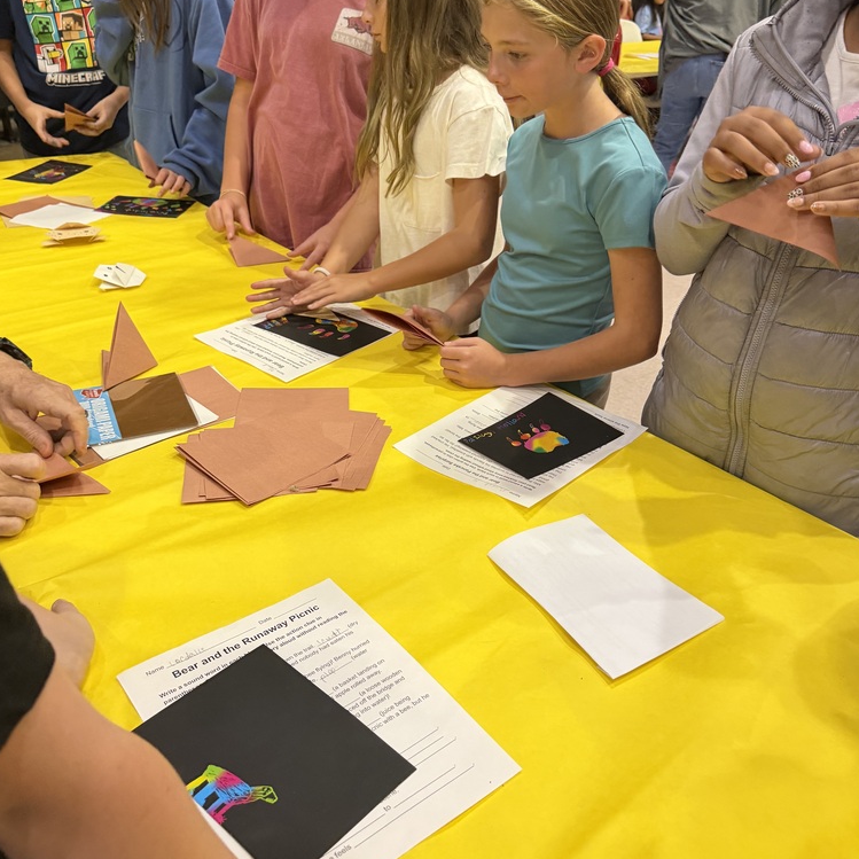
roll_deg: -3.7
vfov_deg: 55.4
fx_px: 814
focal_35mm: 29
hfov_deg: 55.6
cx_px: 431
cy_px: 373
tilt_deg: -28.2
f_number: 1.78
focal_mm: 6.76
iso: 320
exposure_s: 1/60
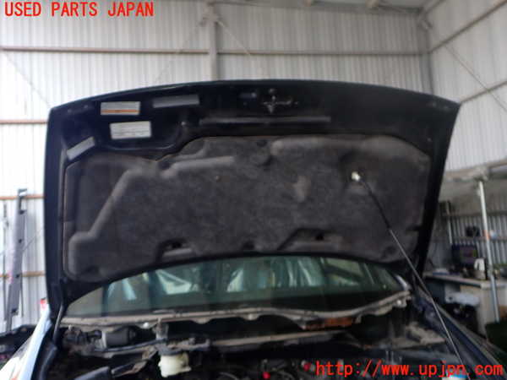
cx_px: 254
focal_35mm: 30
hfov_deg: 60.0
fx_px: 439
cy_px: 190
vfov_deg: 46.8
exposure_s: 1/30
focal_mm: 5.4
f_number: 6.3
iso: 200
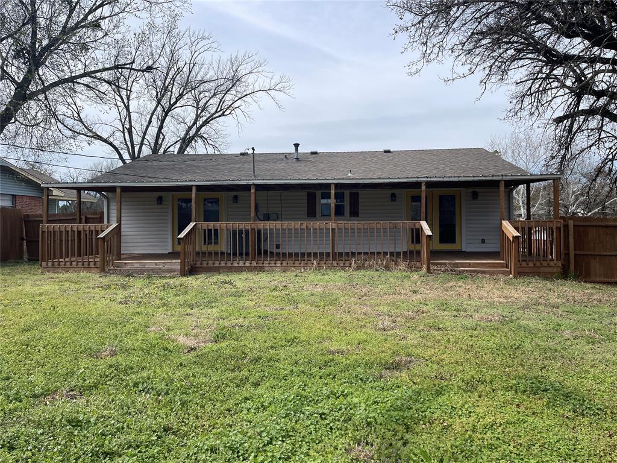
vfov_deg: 54.9
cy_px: 232
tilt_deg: +0.3
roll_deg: +0.3
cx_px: 308
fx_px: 446
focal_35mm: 25
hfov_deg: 69.4
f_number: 1.6
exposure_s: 1/3663
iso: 32
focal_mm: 5.1
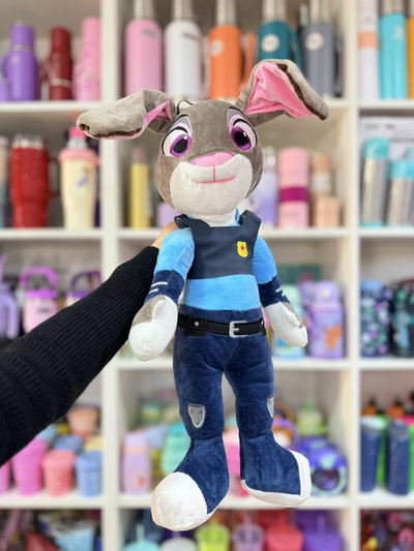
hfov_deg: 56.8
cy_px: 276
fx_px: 383
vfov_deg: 71.6
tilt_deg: +0.1
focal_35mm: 24
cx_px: 207
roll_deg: +0.5
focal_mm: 6.76
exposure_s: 1/50
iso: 250
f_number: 1.78
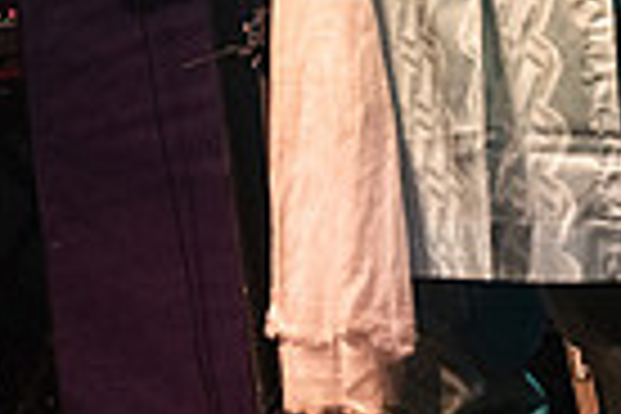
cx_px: 125
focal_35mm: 110
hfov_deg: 18.4
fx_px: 1897
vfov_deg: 11.4
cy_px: -365
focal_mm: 24
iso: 2500
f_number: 3.2
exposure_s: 1/250
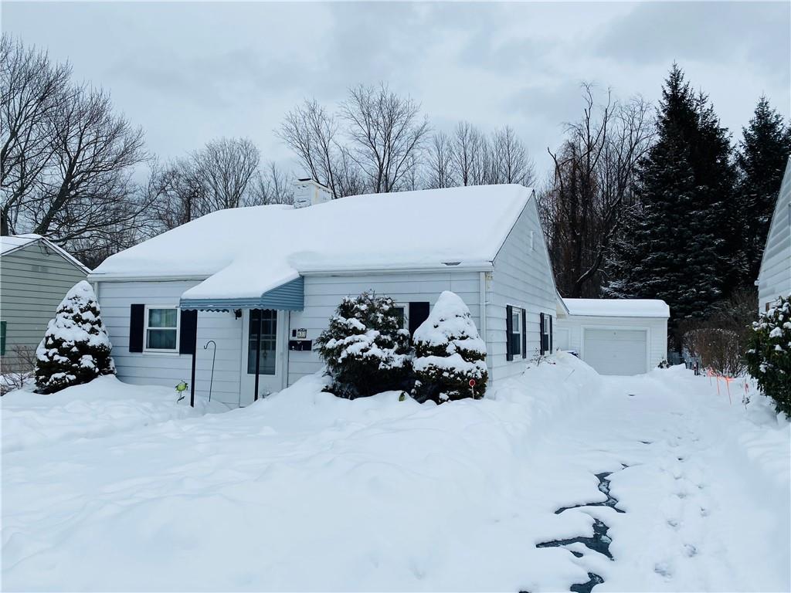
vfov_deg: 53.1
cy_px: 296
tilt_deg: +4.4
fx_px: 594
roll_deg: -1.1
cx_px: 396
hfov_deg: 67.3
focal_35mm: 26
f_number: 1.8
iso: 32
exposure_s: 1/4115
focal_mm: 4.25
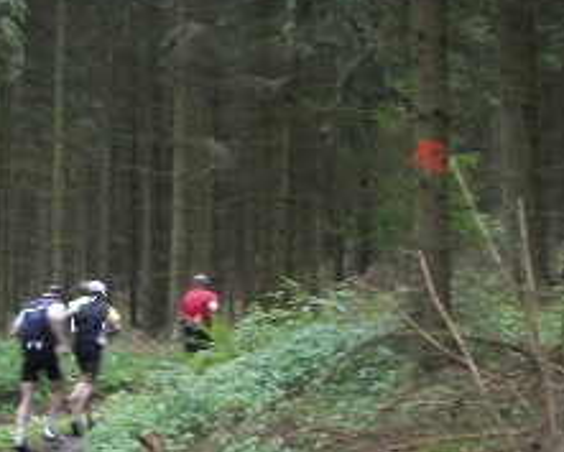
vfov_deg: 22.5
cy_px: 368
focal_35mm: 67
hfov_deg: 28.0
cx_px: 153
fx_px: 1119
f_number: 3.3
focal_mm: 6.3
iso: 160
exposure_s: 1/30
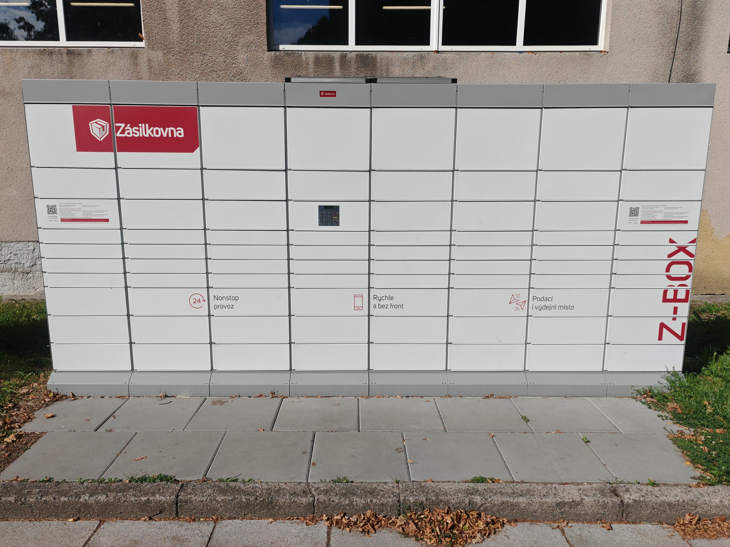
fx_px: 569
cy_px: 274
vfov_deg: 51.4
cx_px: 365
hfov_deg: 65.3
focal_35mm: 27
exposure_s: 1/3700
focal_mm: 7.62
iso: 50
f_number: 1.6
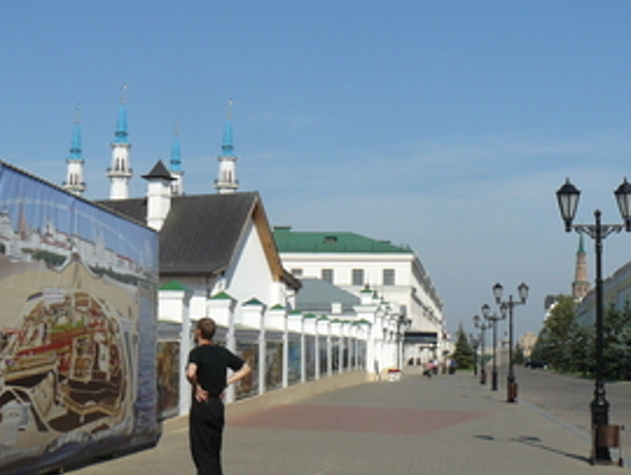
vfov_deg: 24.4
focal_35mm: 60
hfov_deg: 32.1
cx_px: 276
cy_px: 192
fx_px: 1095
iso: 100
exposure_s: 1/400
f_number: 7.1
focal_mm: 6
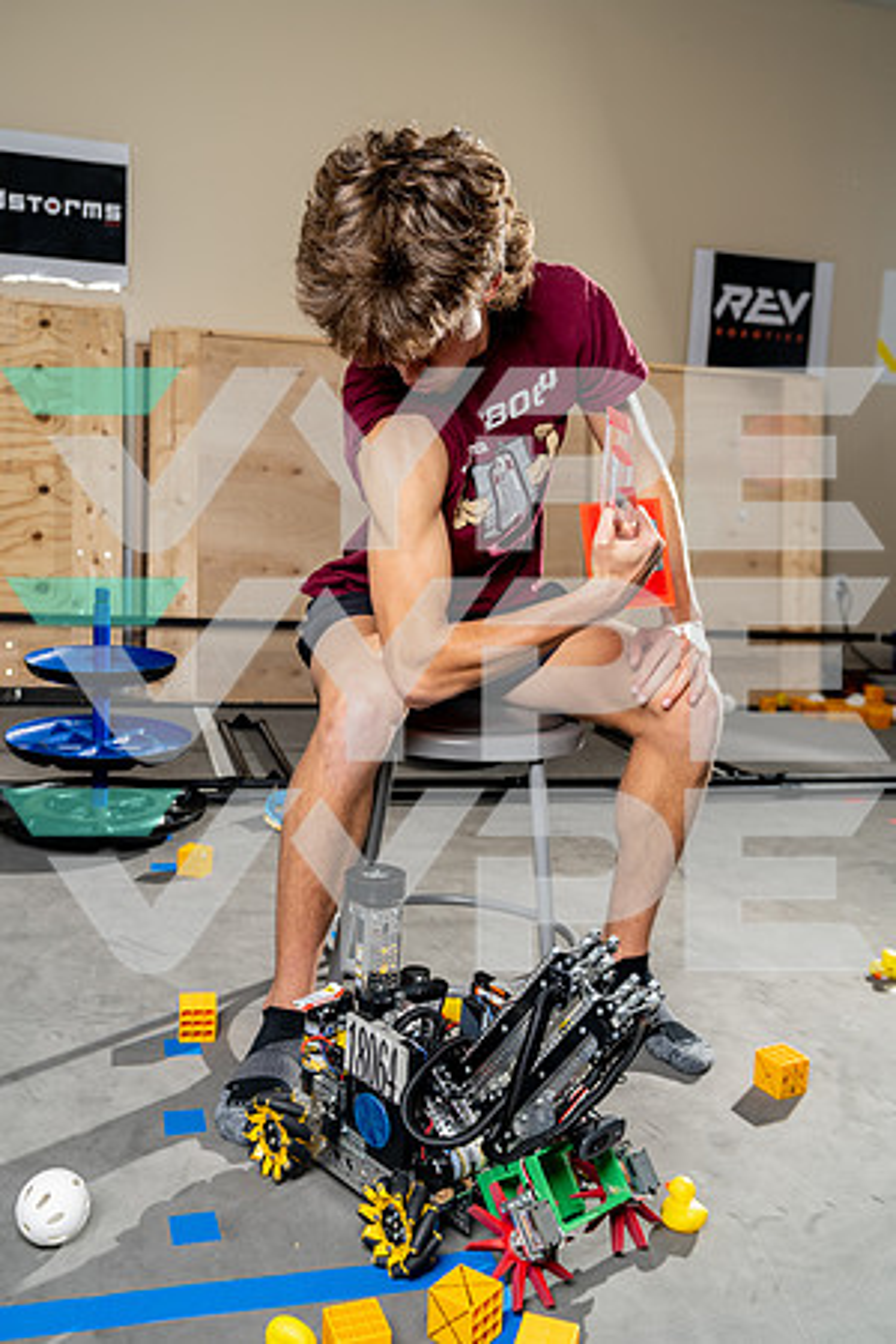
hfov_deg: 40.0
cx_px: 448
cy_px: 672
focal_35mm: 33
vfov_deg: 57.2
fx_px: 1232
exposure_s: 1/250
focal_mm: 33
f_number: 4.5
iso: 100
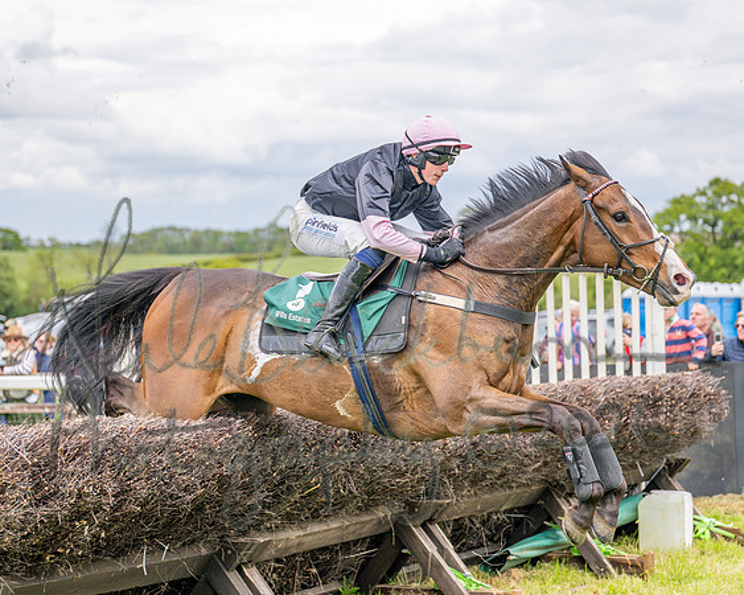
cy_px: 260
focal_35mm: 89
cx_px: 316
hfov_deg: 21.5
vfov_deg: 17.3
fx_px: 1954
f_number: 2.8
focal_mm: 70
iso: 200
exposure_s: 1/1600
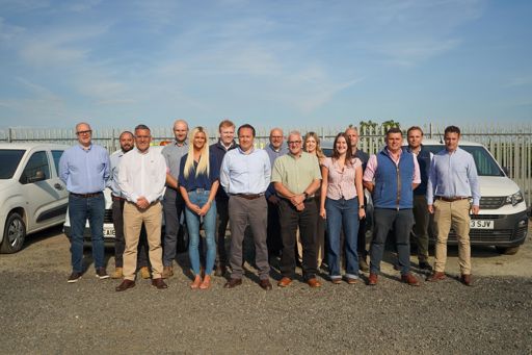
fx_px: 473
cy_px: 178
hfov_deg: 58.7
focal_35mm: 32
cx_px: 266
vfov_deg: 41.1
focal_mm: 32
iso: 100
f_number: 4.5
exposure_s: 1/500
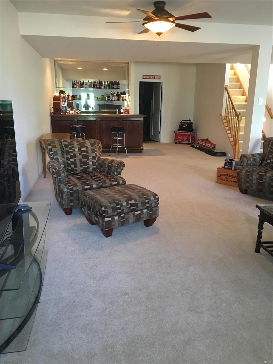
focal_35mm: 29
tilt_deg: -15.4
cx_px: 136
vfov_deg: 61.7
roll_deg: -0.4
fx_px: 305
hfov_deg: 48.2
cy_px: 182
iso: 200
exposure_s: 1/24
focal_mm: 4.15
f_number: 2.2
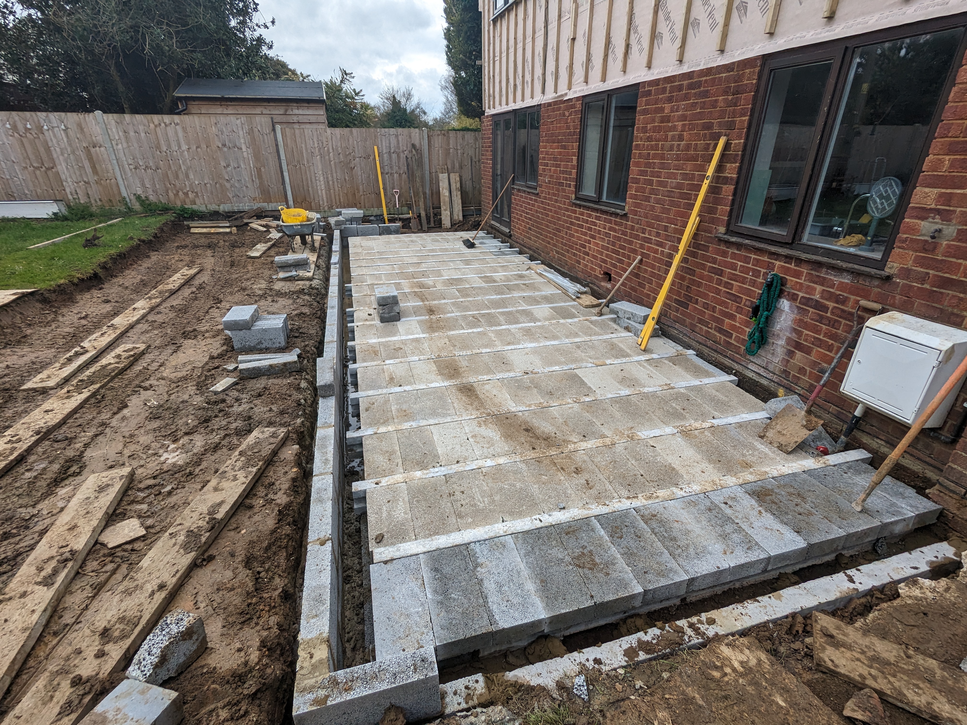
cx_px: 484
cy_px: 362
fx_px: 447
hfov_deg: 94.5
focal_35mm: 16
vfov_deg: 78.1
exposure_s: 1/537
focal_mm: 2.35
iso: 37
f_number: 2.2
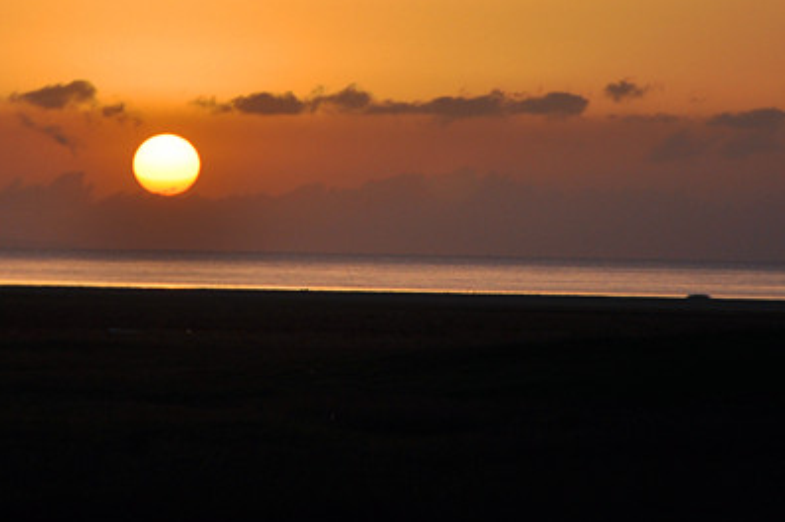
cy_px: 94
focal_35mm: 317
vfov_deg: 4.3
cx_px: 200
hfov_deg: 6.5
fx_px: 6907
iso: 200
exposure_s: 1/1600
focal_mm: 105
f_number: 5.6
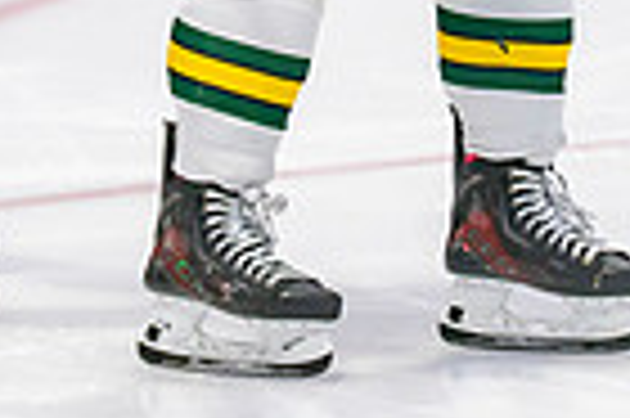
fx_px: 8670
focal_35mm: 496
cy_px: -417
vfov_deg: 2.8
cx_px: 87
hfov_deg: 4.2
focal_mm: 95
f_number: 2.8
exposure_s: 1/640
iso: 1000
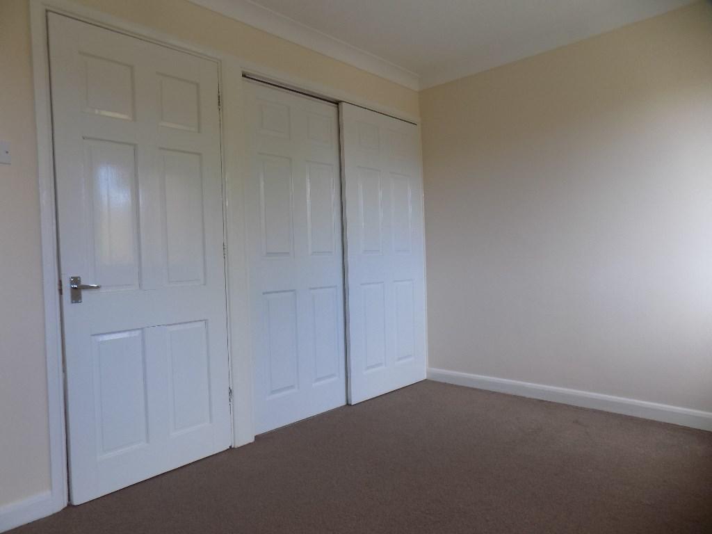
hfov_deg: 73.9
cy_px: 267
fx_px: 473
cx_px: 356
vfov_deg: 58.9
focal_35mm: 23
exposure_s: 1/50
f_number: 3.1
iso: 80
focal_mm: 4
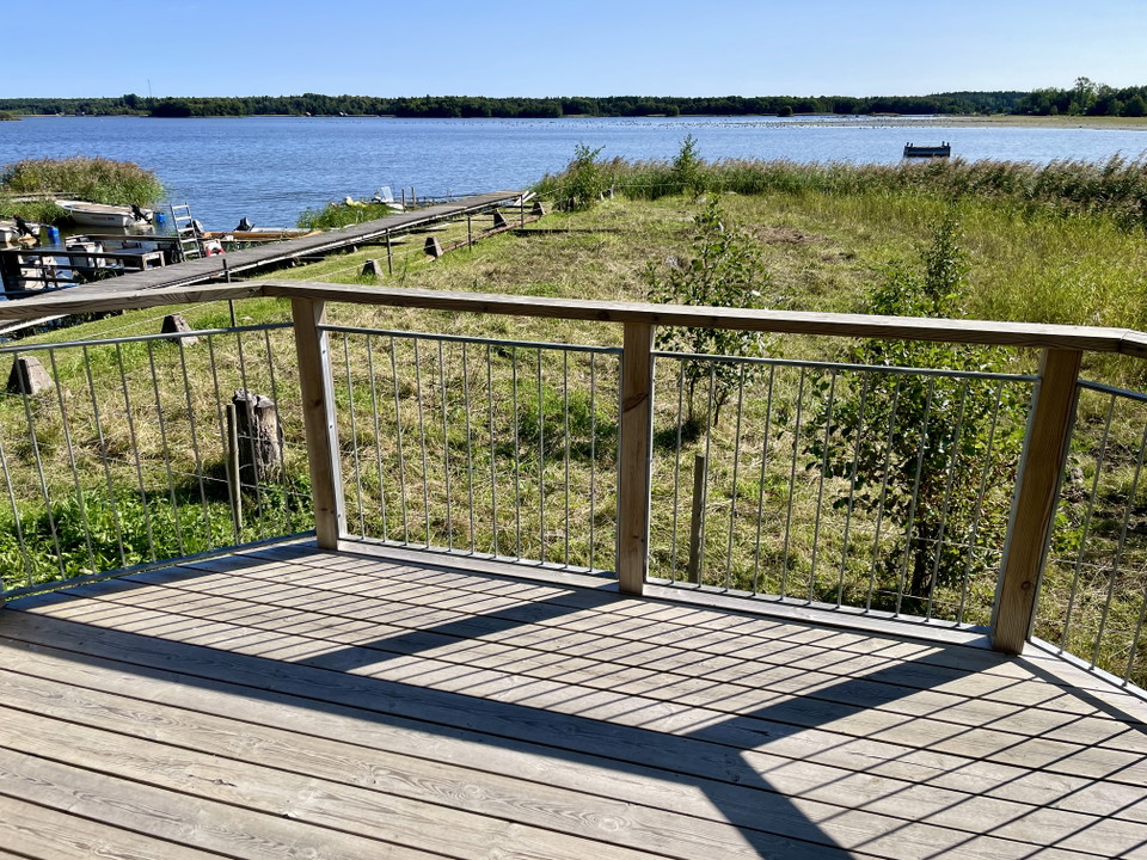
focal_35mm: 26
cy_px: 430
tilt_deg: -19.6
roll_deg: -0.3
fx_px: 862
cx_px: 574
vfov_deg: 53.1
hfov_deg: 67.3
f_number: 1.6
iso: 32
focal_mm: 4.2
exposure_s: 1/2817
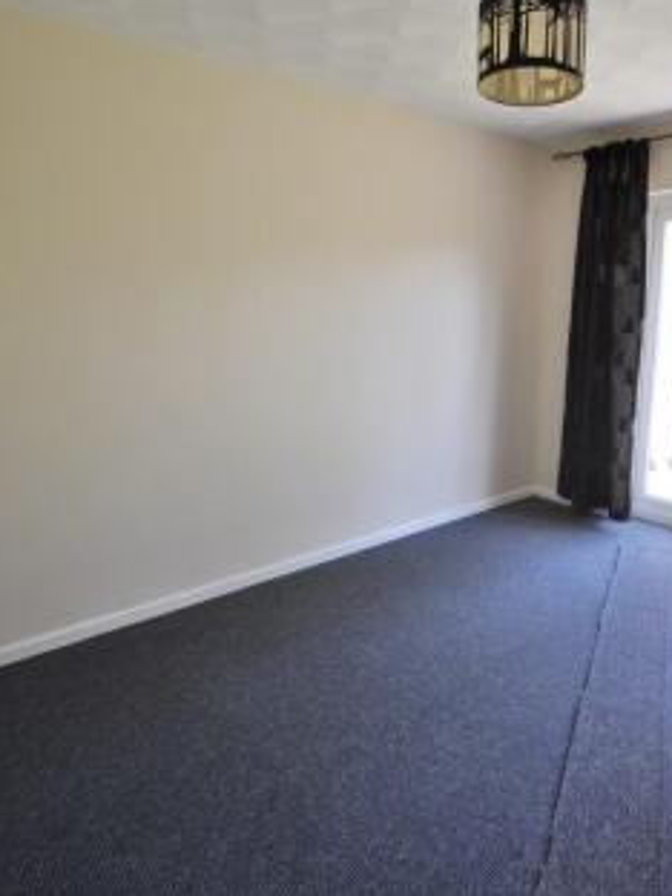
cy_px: 444
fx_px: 569
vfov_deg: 76.4
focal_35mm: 22
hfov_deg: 59.0
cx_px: 474
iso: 200
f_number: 4
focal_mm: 10
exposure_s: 1/60
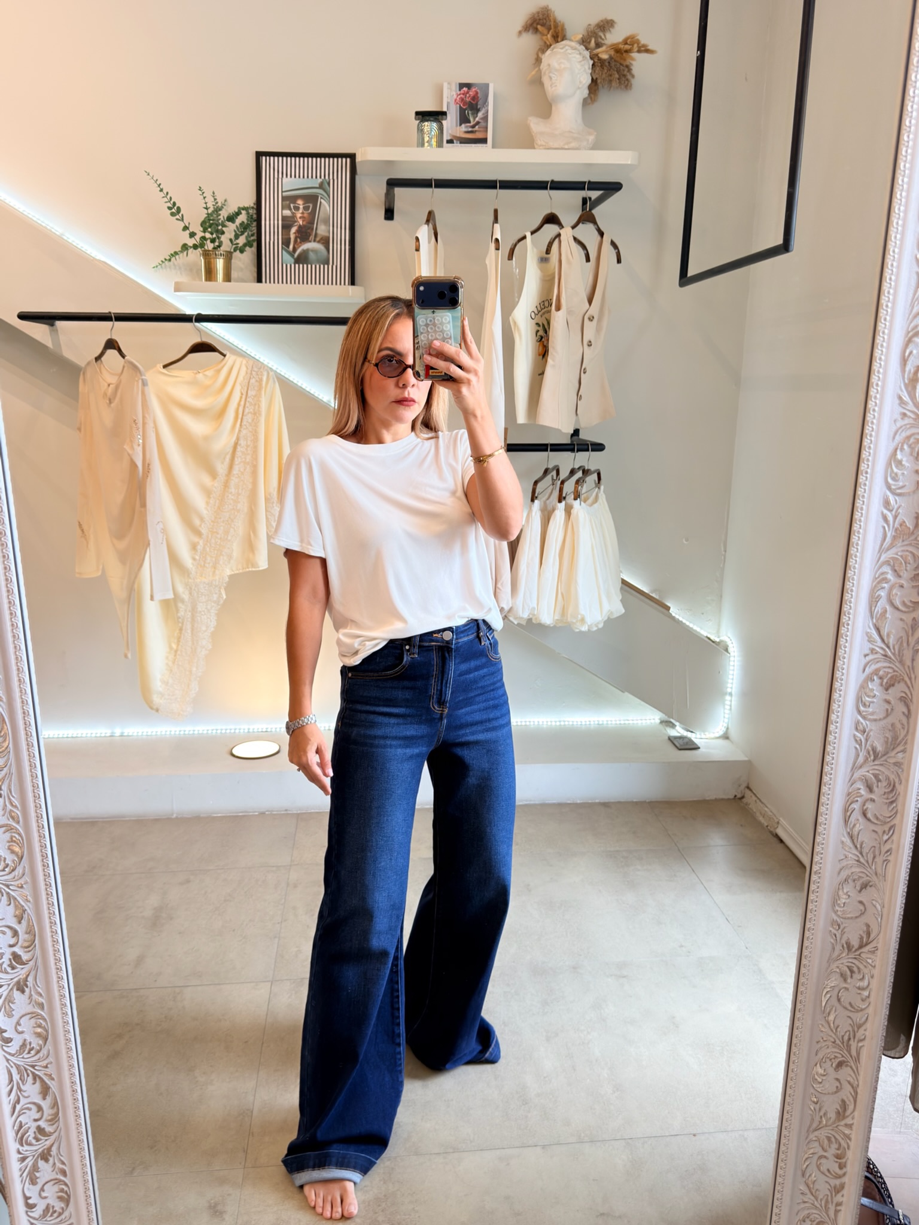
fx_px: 991
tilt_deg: -19.8
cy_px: 612
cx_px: 460
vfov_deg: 63.4
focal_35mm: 28
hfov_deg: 49.7
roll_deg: +0.2
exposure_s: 1/120
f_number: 1.78
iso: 64
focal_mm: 6.76
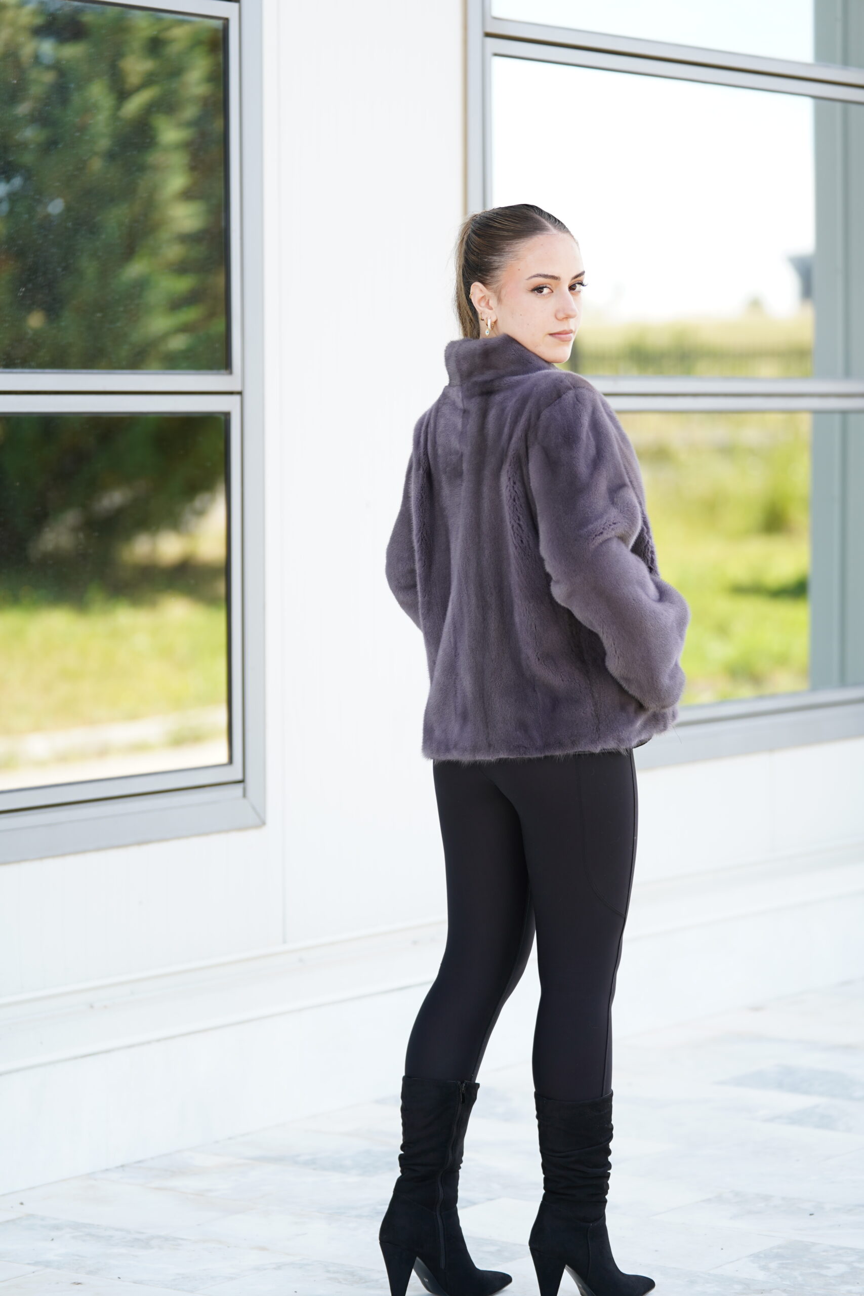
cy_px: 648
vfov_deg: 19.5
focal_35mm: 105
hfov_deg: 13.0
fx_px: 3779
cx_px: 432
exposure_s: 1/250
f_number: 2.8
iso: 160
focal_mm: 105
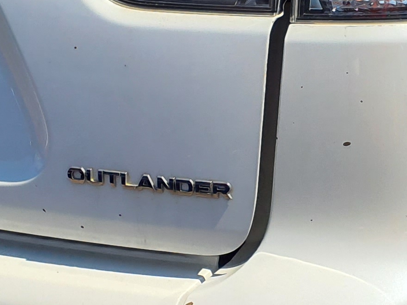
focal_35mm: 127
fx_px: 1493
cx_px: 326
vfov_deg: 11.6
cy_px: 85
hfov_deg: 15.4
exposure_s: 1/3016
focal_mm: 3.58
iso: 40
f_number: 1.9
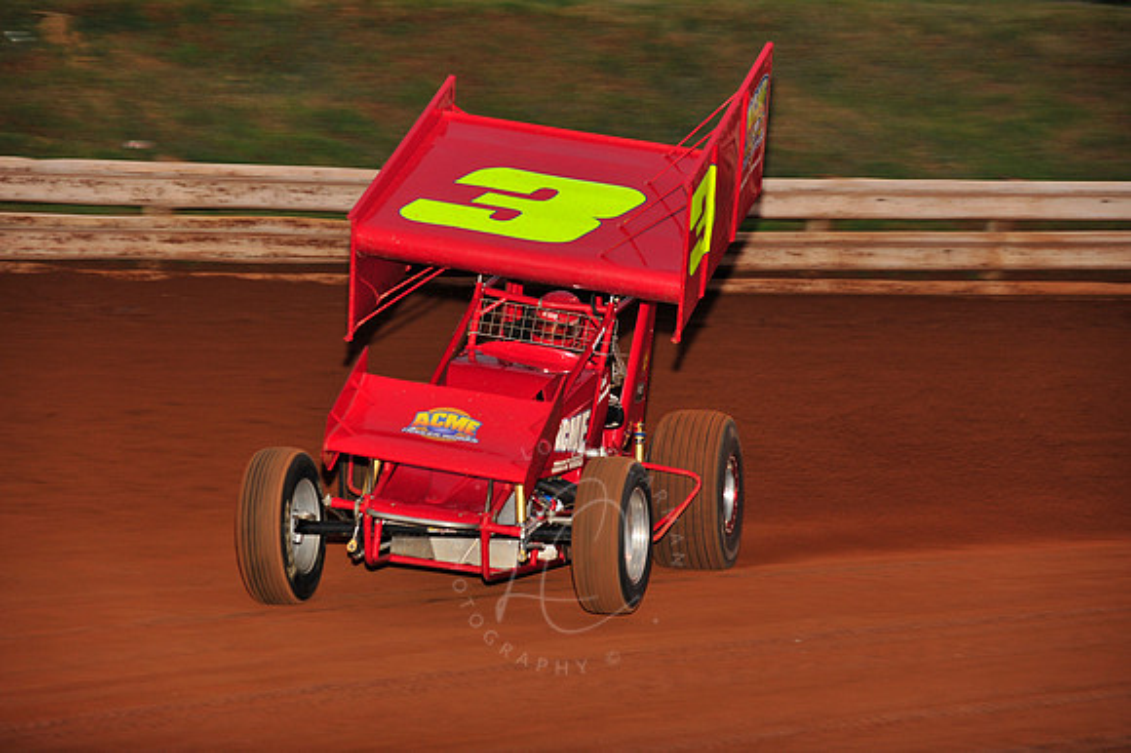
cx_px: 566
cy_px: 376
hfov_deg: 14.2
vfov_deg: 9.5
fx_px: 4553
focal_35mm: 145
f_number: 5.6
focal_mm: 145
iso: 800
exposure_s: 1/320
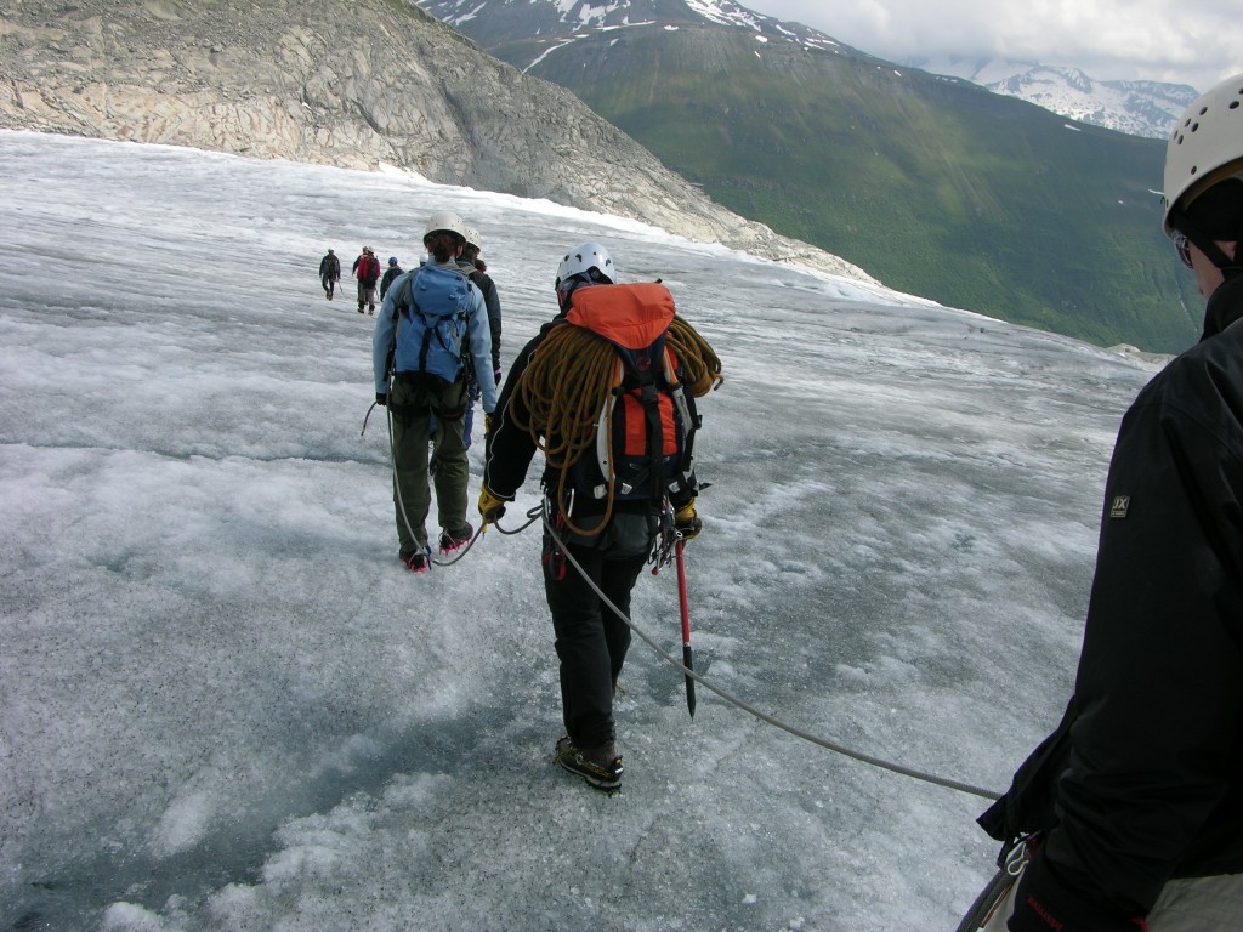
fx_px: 1257
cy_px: 466
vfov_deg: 40.7
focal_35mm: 35
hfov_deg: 52.6
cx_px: 622
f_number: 6.3
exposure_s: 1/280
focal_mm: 8.9
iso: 50
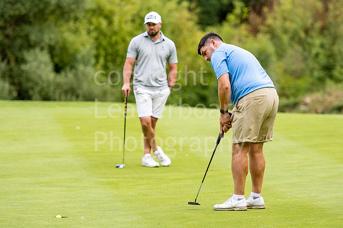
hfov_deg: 8.6
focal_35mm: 240
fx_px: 2285
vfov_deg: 5.7
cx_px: 172
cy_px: 114
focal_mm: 160
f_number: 2.8
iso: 200
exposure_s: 1/1000
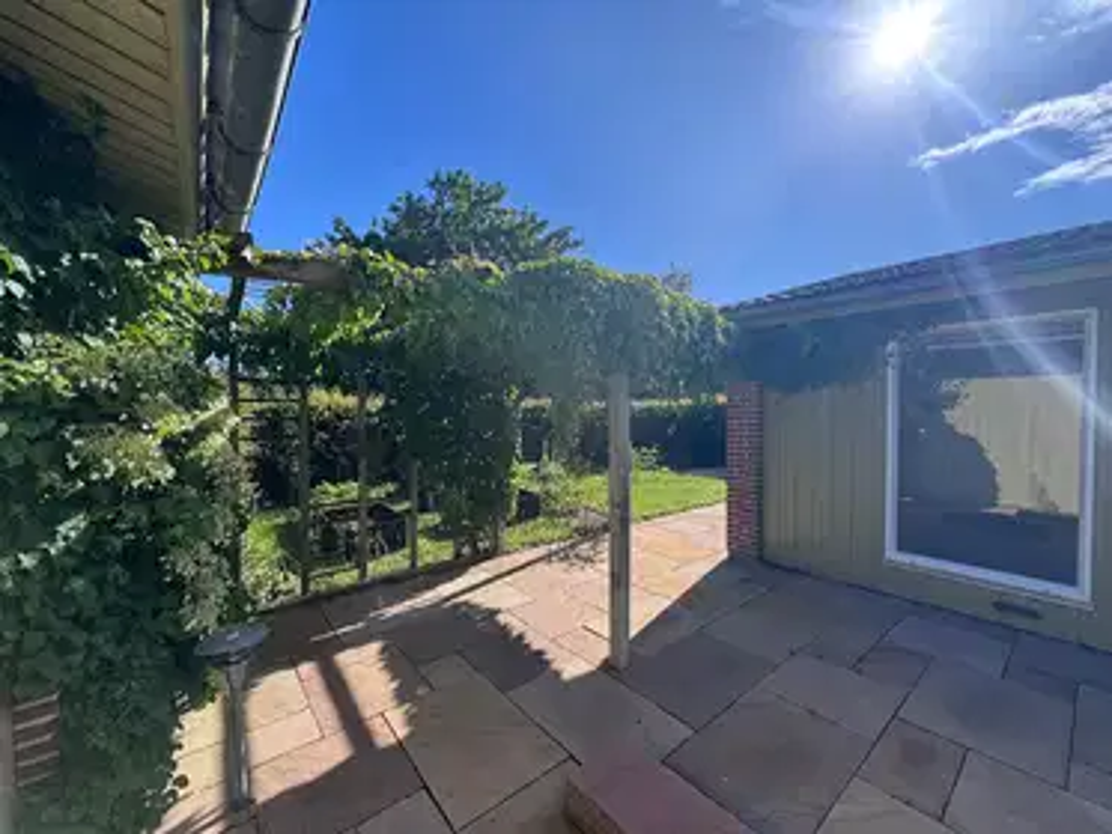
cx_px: 556
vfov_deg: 85.7
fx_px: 450
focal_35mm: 14
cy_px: 417
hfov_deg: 102.0
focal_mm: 2.22
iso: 50
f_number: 2.2
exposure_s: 1/1256
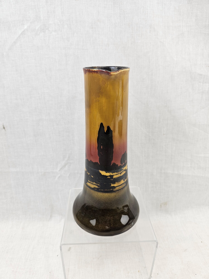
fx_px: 185
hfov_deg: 58.9
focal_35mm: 23
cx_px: 104
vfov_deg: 73.9
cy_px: 140
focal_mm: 6.3
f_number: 1.7
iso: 40
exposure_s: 1/100
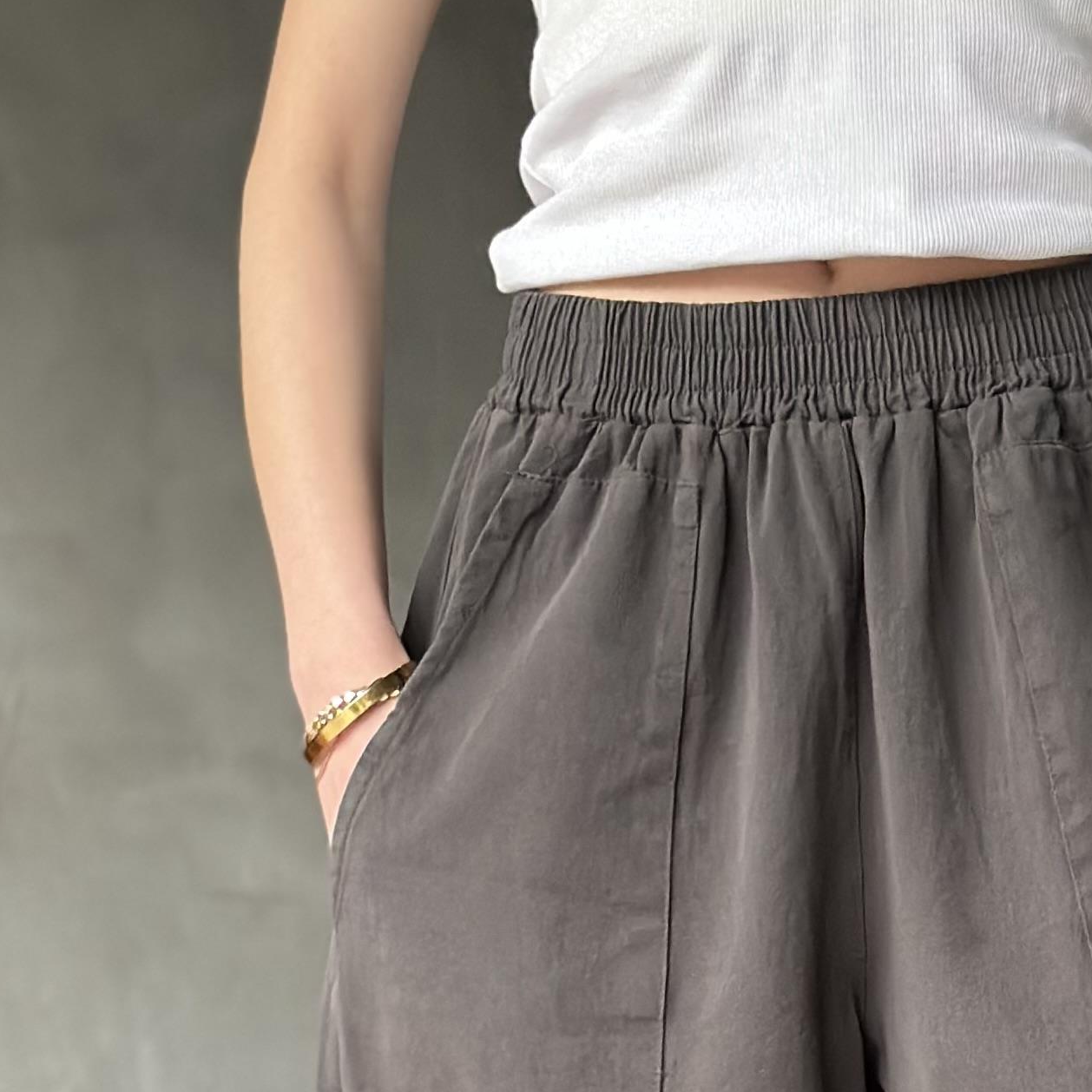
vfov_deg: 12.5
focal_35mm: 136
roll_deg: +0.7
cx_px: 930
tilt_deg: +3.4
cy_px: 1329
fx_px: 4854
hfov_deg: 12.8
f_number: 1.78
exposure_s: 1/42
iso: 400
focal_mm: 6.86
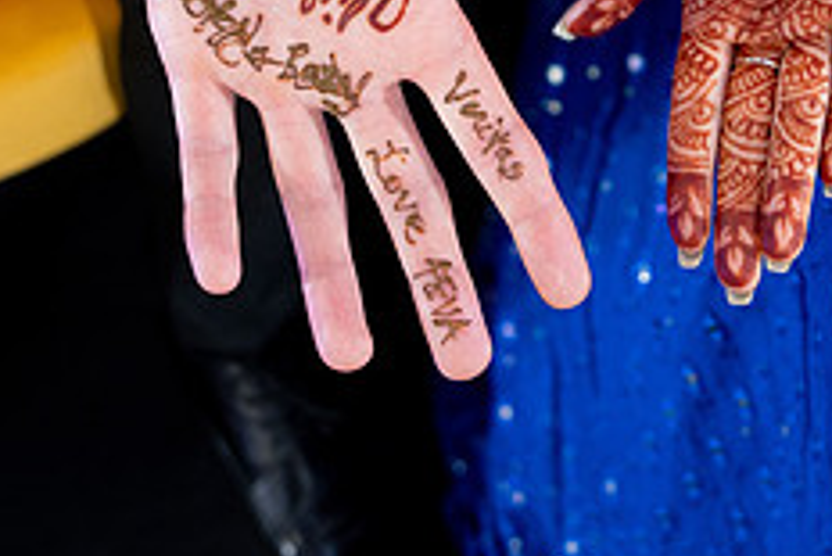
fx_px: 1387
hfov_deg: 32.5
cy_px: -27
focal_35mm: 60
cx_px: 660
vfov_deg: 21.7
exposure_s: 1/125
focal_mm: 24
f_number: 2.8
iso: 1250
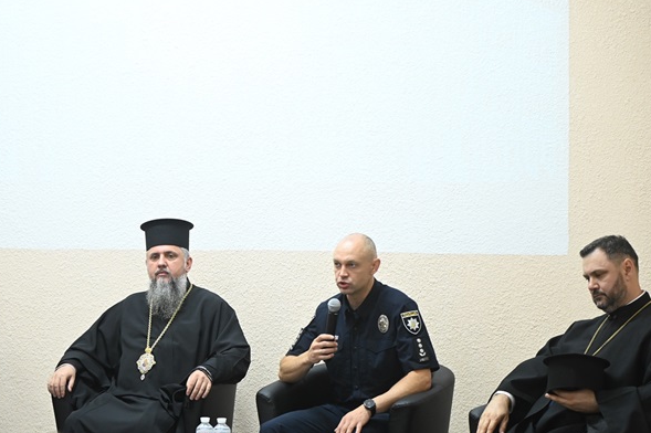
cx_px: 249
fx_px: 1717
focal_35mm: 95
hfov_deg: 21.4
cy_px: 229
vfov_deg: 14.4
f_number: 2.8
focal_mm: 70
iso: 2500
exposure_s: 1/250
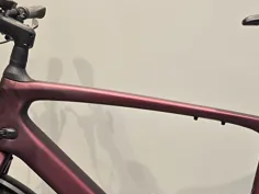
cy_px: 206
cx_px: 176
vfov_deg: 18.3
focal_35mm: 78
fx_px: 584
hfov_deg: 24.9
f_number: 1.7
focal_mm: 6.3
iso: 100
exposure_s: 1/50
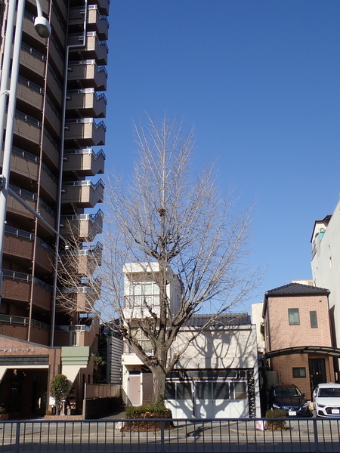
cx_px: 170
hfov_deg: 36.0
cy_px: 226
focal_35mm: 40
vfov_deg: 46.8
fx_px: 524
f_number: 4
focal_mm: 7.34
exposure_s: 1/1000
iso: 100
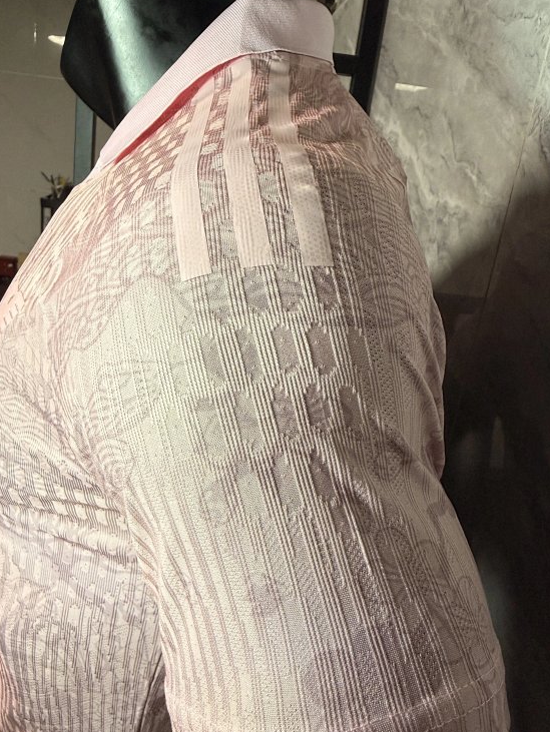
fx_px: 593
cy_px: 420
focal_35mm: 28
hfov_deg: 49.6
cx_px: 233
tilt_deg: -18.2
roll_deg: -7.5
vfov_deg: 63.1
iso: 160
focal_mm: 2.22
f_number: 2.2
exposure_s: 1/100
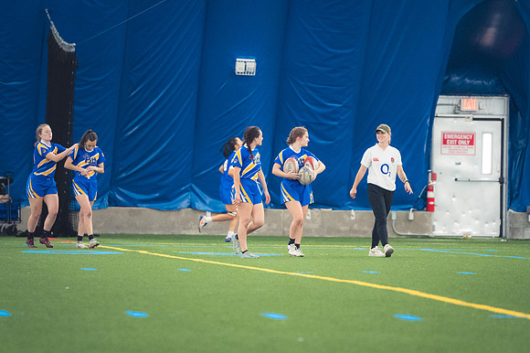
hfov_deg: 6.9
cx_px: 265
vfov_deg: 4.6
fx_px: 4414
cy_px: 176
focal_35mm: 300
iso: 5600
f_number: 2.8
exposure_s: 1/320
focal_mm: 200
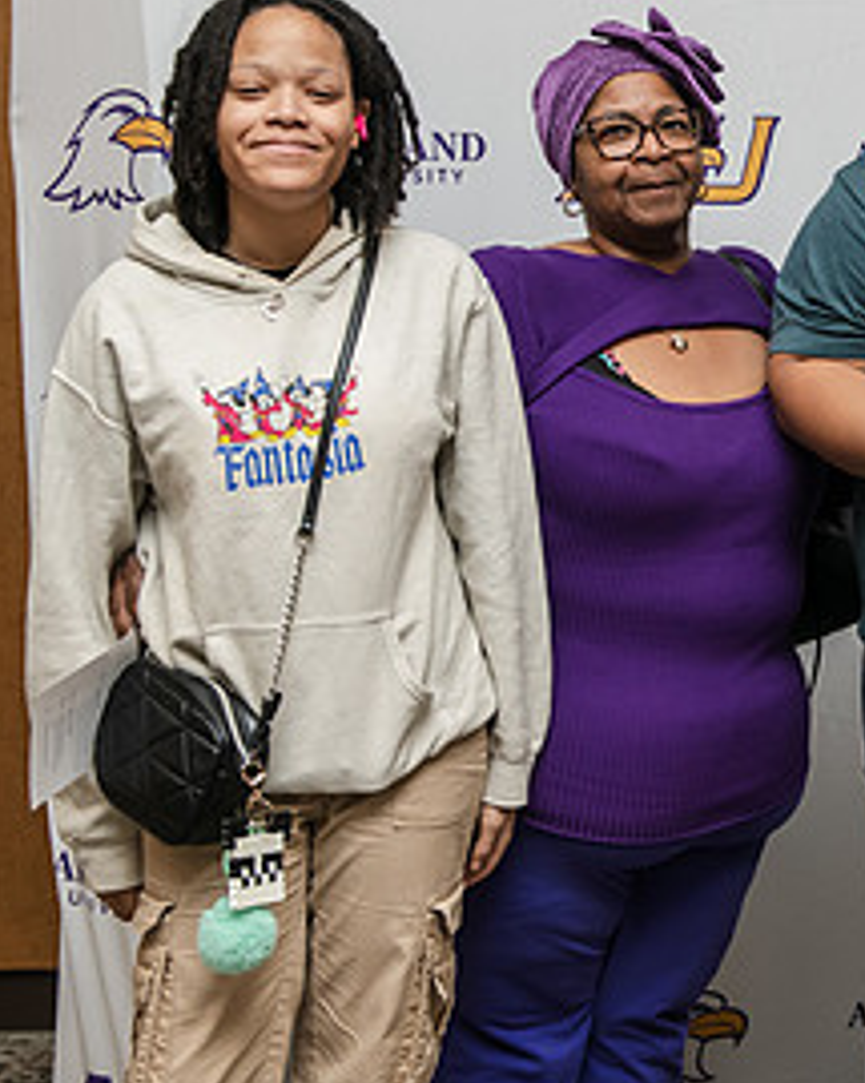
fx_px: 2465
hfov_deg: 19.1
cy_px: 393
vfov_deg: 24.7
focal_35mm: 77
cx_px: 954
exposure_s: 1/200
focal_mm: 38
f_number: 4
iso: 1600
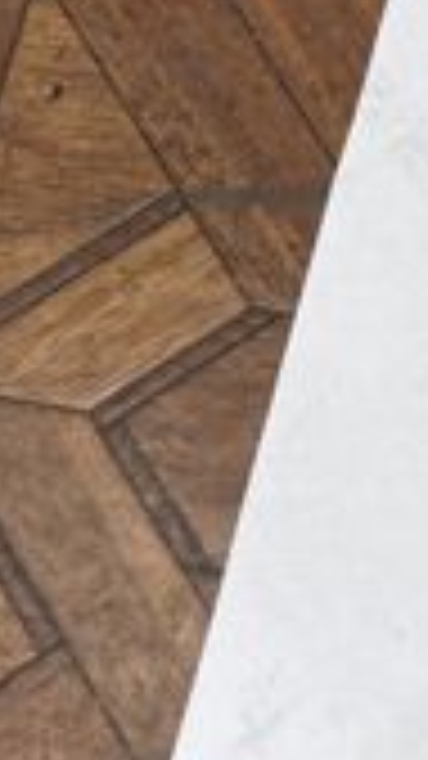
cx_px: 1356
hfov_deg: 8.9
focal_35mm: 107
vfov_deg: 19.9
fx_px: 2160
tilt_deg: -76.3
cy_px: 223
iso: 50
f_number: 1.6
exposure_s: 1/341
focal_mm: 5.96
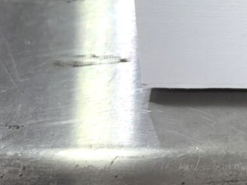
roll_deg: +0.8
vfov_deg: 16.2
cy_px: -11
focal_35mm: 89
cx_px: 316
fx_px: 635
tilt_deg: -39.3
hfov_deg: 20.3
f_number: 1.6
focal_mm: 5.96
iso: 32
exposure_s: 1/100
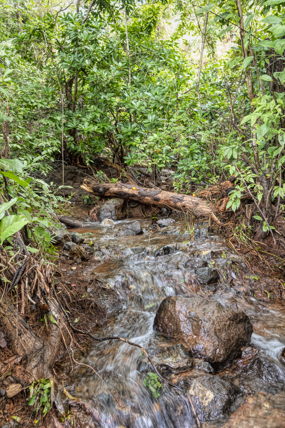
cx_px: 142
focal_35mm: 29
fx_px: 344
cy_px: 214
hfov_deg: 45.0
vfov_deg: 63.7
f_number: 2.8
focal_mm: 10.59
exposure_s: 1/15
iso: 250
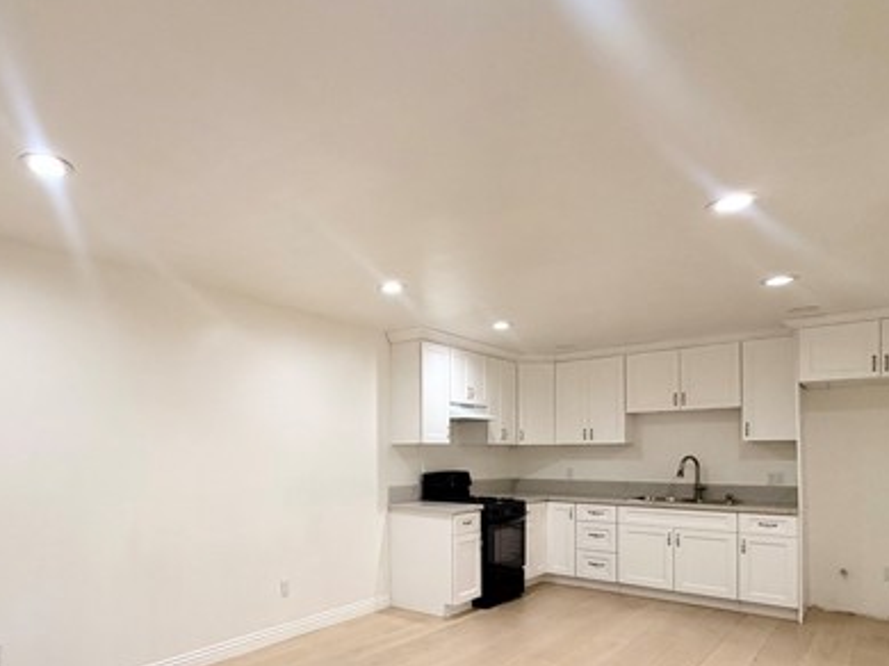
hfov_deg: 71.4
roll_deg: +0.9
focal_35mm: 23
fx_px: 590
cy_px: 452
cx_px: 283
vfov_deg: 57.4
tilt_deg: -0.5
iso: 160
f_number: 2.2
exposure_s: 1/120
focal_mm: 2.22
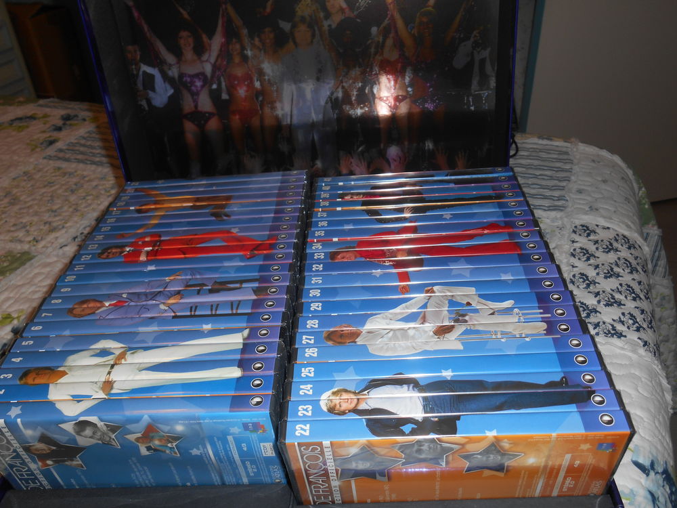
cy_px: 254
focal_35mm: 31
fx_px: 606
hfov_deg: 58.4
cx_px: 338
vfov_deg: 45.4
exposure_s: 1/25
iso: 80
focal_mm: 5.5
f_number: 3.6
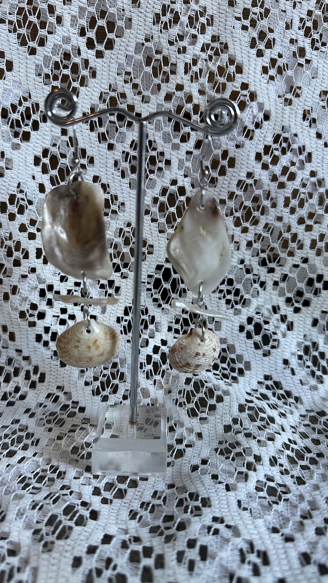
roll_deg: +0.5
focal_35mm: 27
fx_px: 418
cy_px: 293
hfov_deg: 42.8
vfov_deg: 69.9
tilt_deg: -18.1
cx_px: 151
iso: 160
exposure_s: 1/100
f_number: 1.78
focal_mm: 6.86
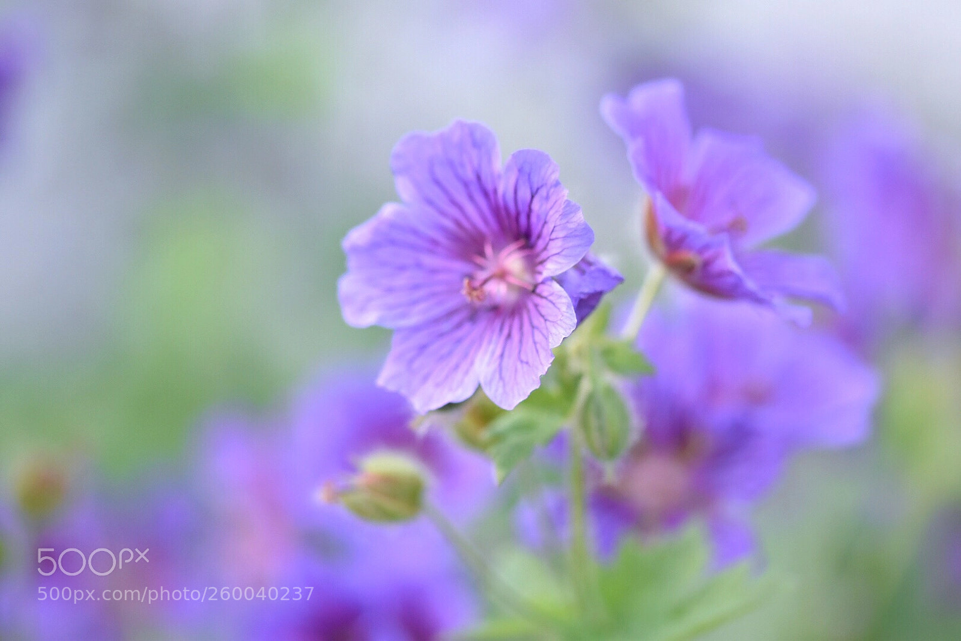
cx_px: 480
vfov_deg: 8.7
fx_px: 4204
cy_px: 320
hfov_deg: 13.0
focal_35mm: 158
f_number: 3.3
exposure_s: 1/160
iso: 1250
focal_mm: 105
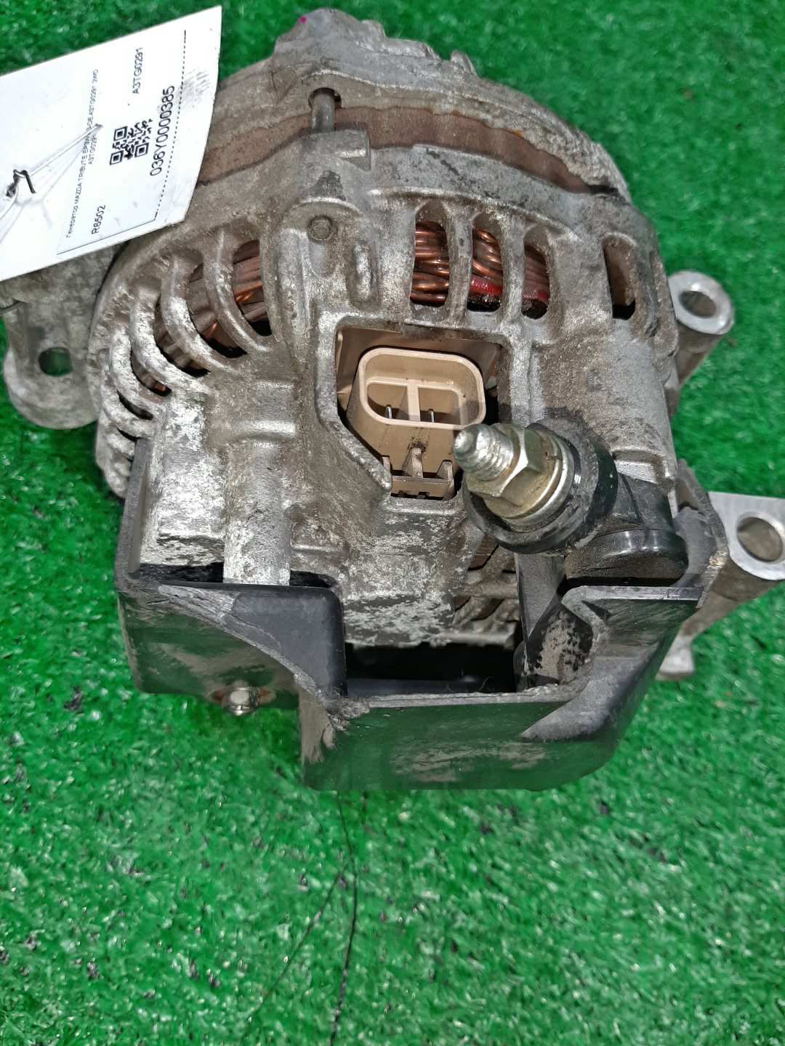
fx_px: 786
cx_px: 392
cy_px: 523
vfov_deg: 67.3
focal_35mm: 26
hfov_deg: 53.1
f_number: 1.7
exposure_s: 1/50
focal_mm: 3.93
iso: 87
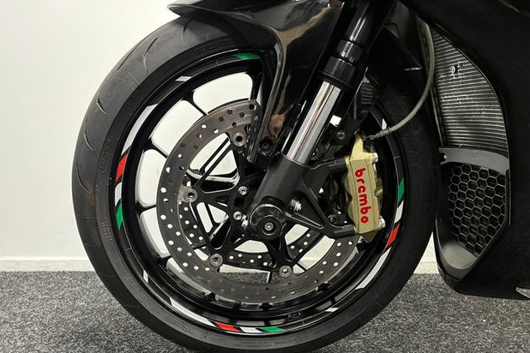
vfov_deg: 46.3
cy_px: 200
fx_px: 412
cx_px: 256
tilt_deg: -6.2
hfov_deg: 65.5
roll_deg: +0.3
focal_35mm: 28
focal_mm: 5.1
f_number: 1.6
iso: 500
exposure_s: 1/33
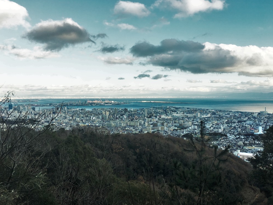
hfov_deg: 60.0
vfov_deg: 46.8
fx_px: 237
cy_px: 101
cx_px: 136
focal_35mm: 30
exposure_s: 1/657
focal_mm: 4.15
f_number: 2.2
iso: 25
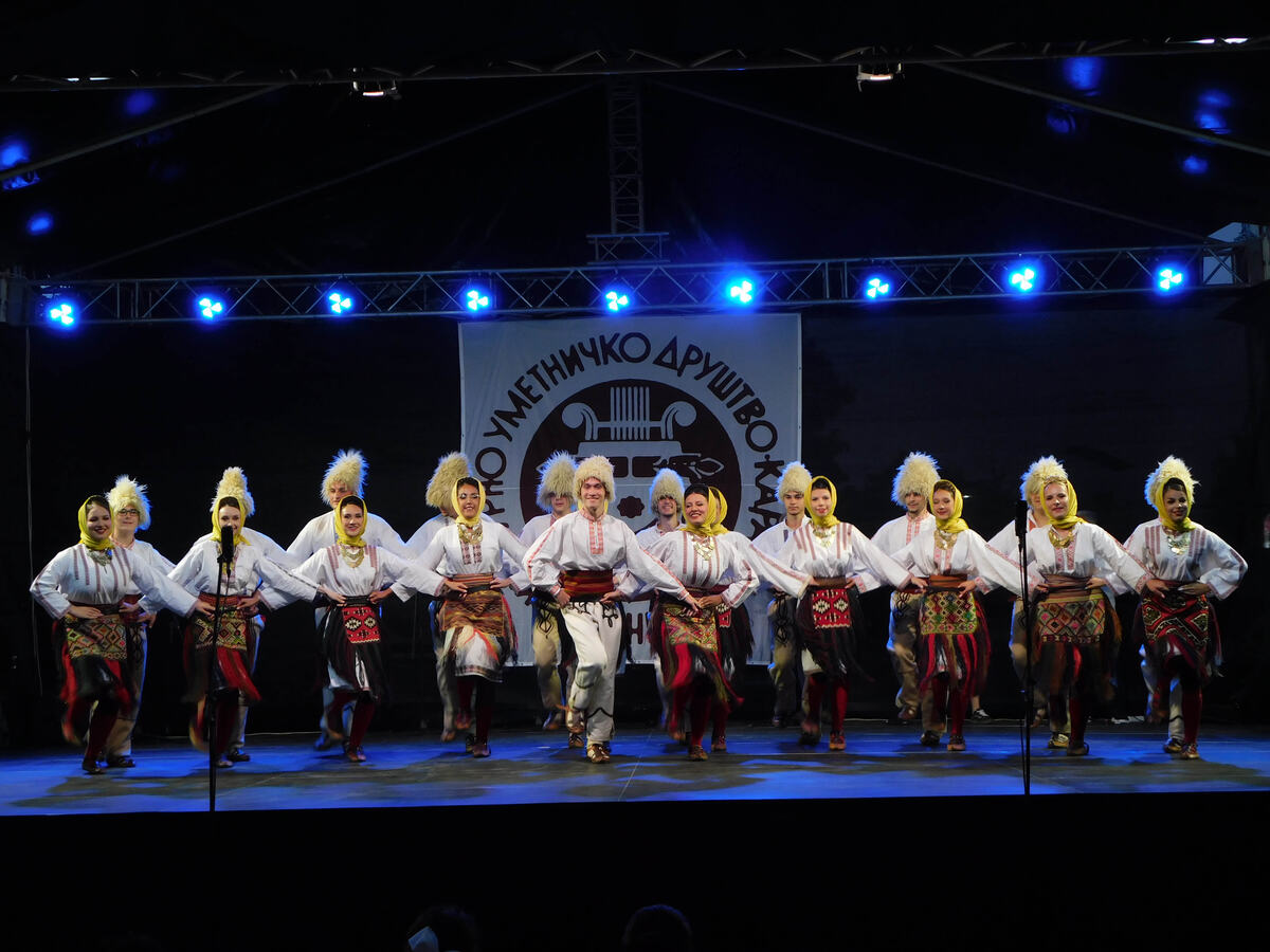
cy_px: 476
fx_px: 1651
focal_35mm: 45
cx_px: 635
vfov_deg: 32.2
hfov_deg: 42.1
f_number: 3.7
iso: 140
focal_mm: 8
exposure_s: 1/30
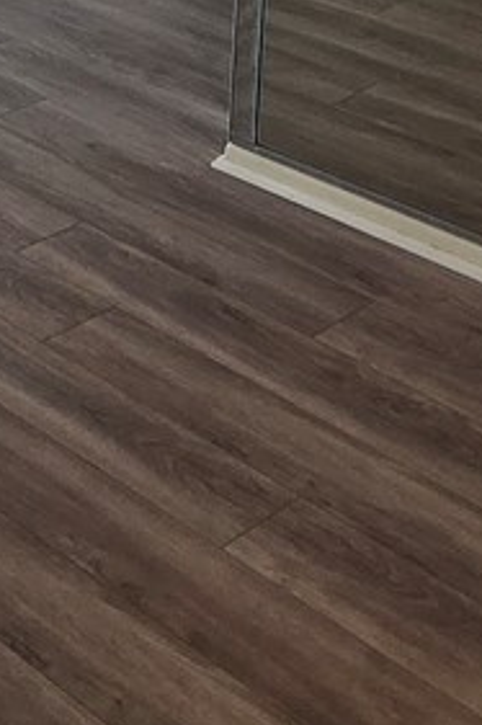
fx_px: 1548
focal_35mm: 77
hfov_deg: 15.3
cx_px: -387
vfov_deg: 21.5
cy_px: -397
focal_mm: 2.2
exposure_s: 1/120
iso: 50
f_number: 2.2
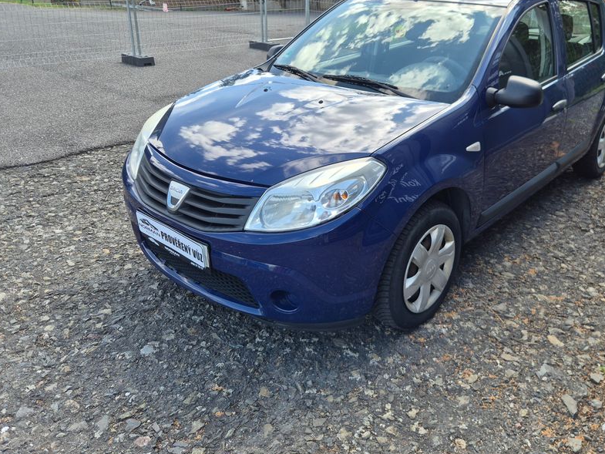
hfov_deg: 59.2
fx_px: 524
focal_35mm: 30
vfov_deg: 46.3
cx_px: 378
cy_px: 166
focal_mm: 5.4
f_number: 1.8
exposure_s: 1/422
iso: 25
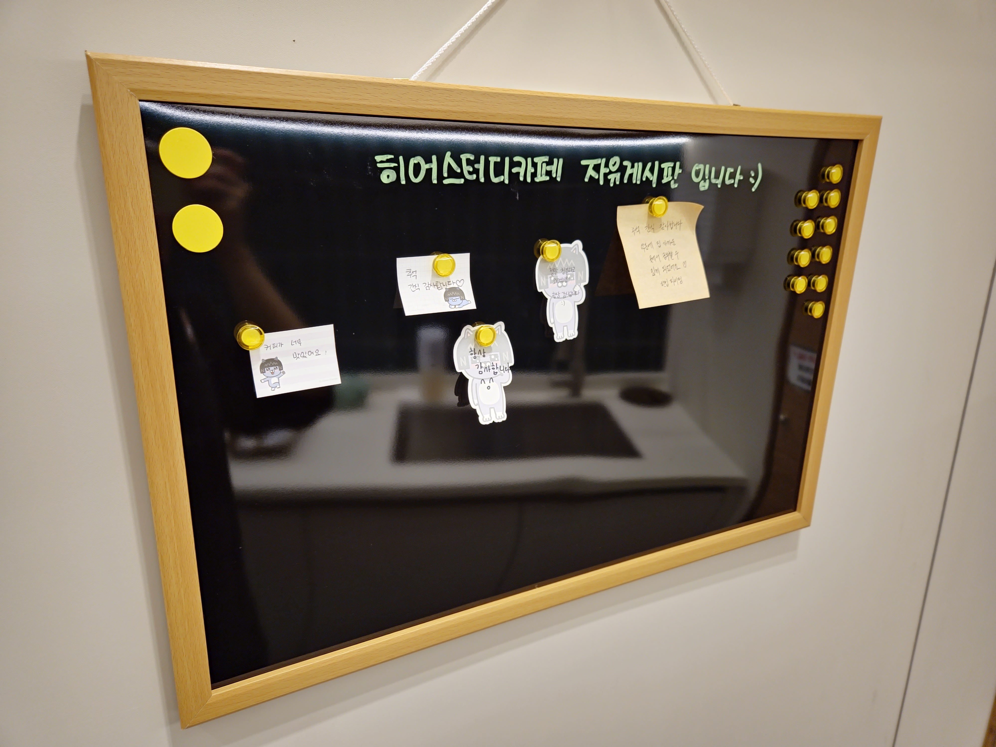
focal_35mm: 23
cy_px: 374
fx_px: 662
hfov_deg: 73.9
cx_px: 498
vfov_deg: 58.9
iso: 400
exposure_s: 1/120
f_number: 1.8
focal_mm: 5.4
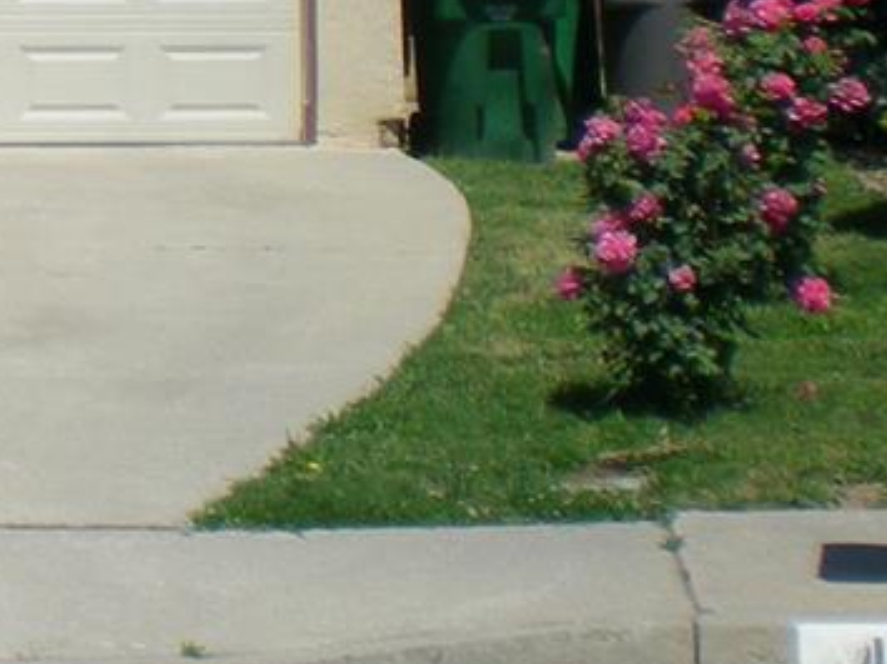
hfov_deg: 11.2
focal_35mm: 161
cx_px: -822
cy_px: -336
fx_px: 4123
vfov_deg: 9.0
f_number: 4.6
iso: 77
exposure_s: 1/684
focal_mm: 6.3
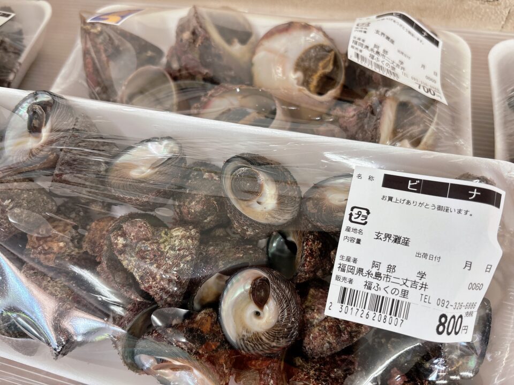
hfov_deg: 67.3
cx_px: 257
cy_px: 192
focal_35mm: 26
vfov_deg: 53.1
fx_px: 386
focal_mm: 5.96
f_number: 1.6
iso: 125
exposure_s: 1/60
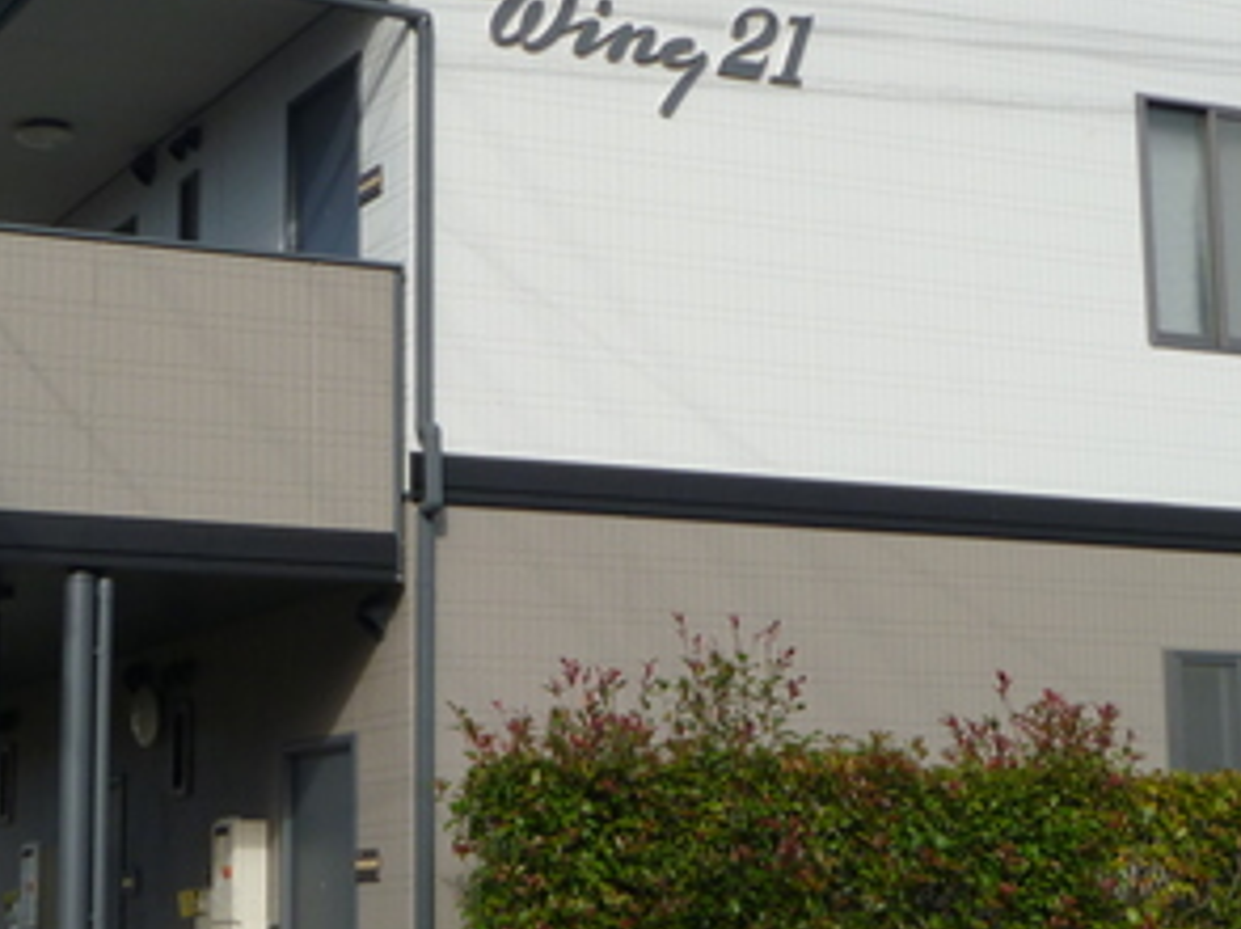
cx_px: 538
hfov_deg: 23.3
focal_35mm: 84
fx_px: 3009
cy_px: 361
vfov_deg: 17.5
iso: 80
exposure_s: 1/640
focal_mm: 6.8
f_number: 3.5
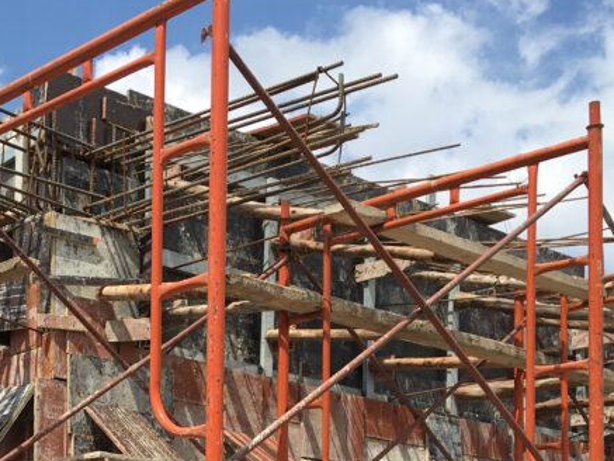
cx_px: 87
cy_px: 524
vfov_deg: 20.5
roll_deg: -1.7
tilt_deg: +6.7
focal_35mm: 68
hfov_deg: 27.7
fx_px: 1206
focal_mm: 4.15
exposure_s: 1/1479
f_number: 2.2
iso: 25
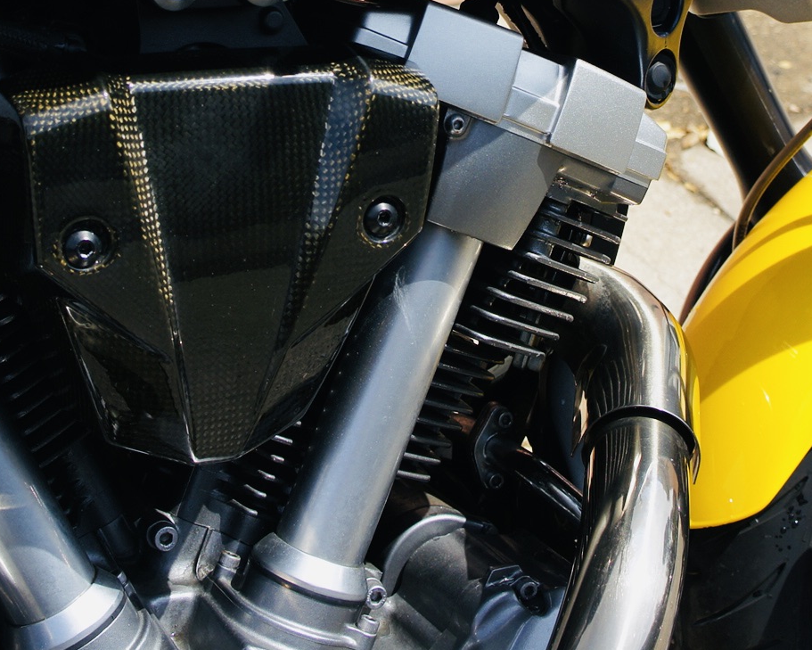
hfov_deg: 25.7
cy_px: -10
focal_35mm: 74
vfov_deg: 20.0
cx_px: 395
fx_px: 1783
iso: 200
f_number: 4.5
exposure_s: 1/800
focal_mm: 21
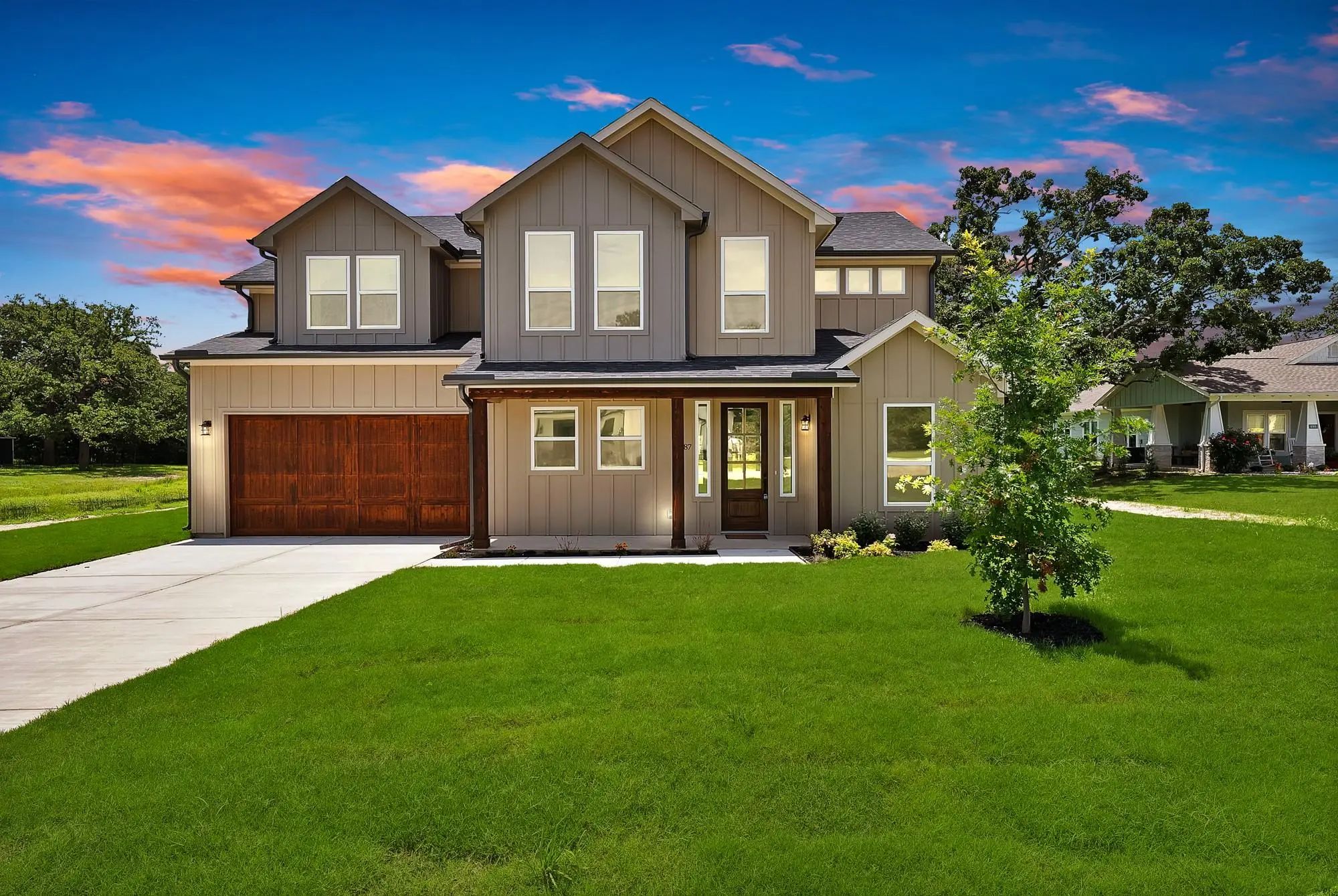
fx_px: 707
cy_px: 448
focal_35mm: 19
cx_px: 669
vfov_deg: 64.7
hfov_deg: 86.8
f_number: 9
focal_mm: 19
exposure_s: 1/200
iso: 640
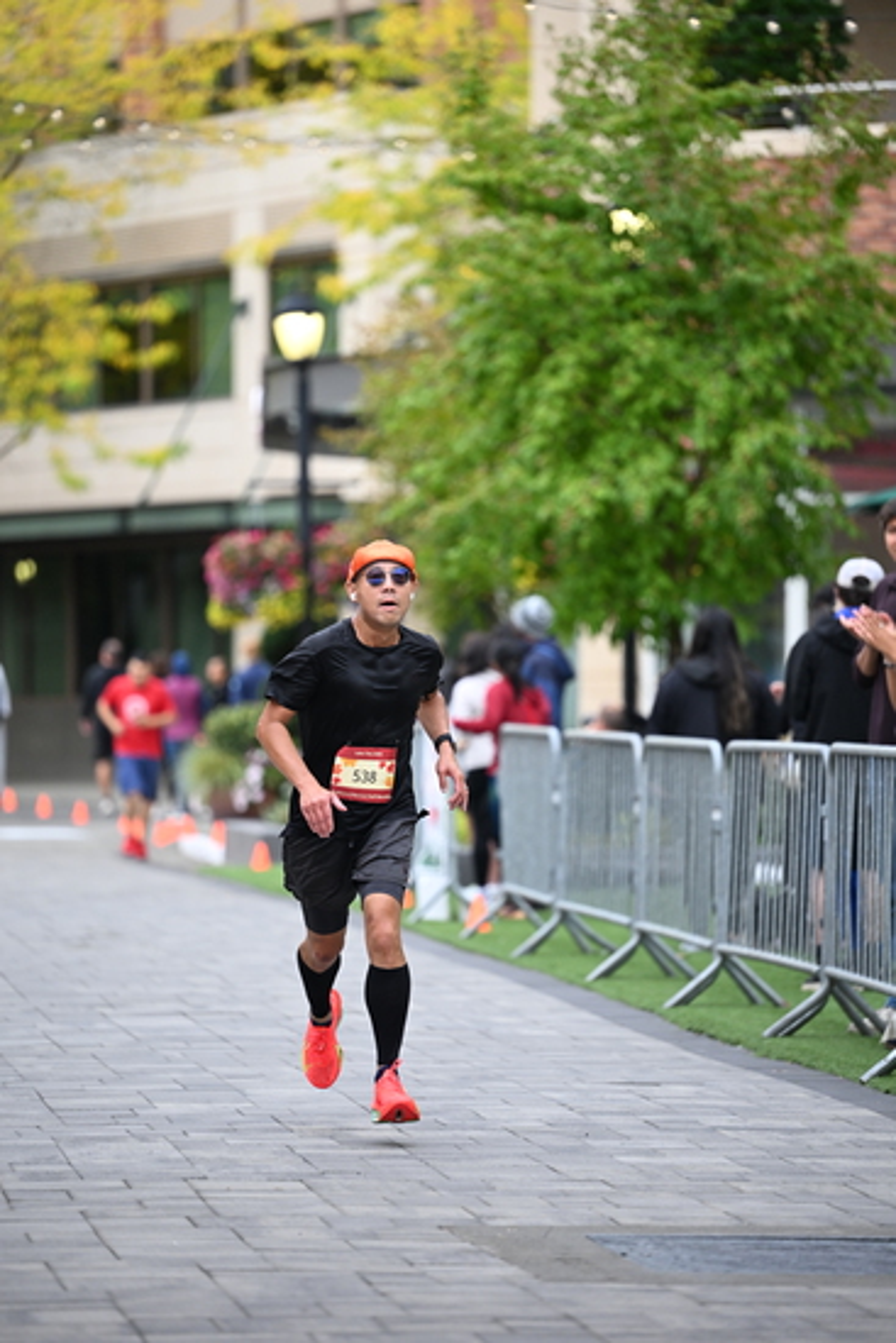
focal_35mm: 165
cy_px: 672
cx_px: 448
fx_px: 6156
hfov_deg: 8.3
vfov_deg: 12.4
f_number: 2.8
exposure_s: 1/1600
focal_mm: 165
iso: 1000
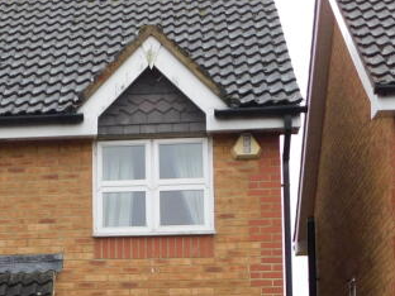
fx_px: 1346
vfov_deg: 12.3
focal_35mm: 118
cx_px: -84
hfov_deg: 16.0
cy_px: 339
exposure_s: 1/80
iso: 125
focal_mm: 6.3
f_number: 3.5
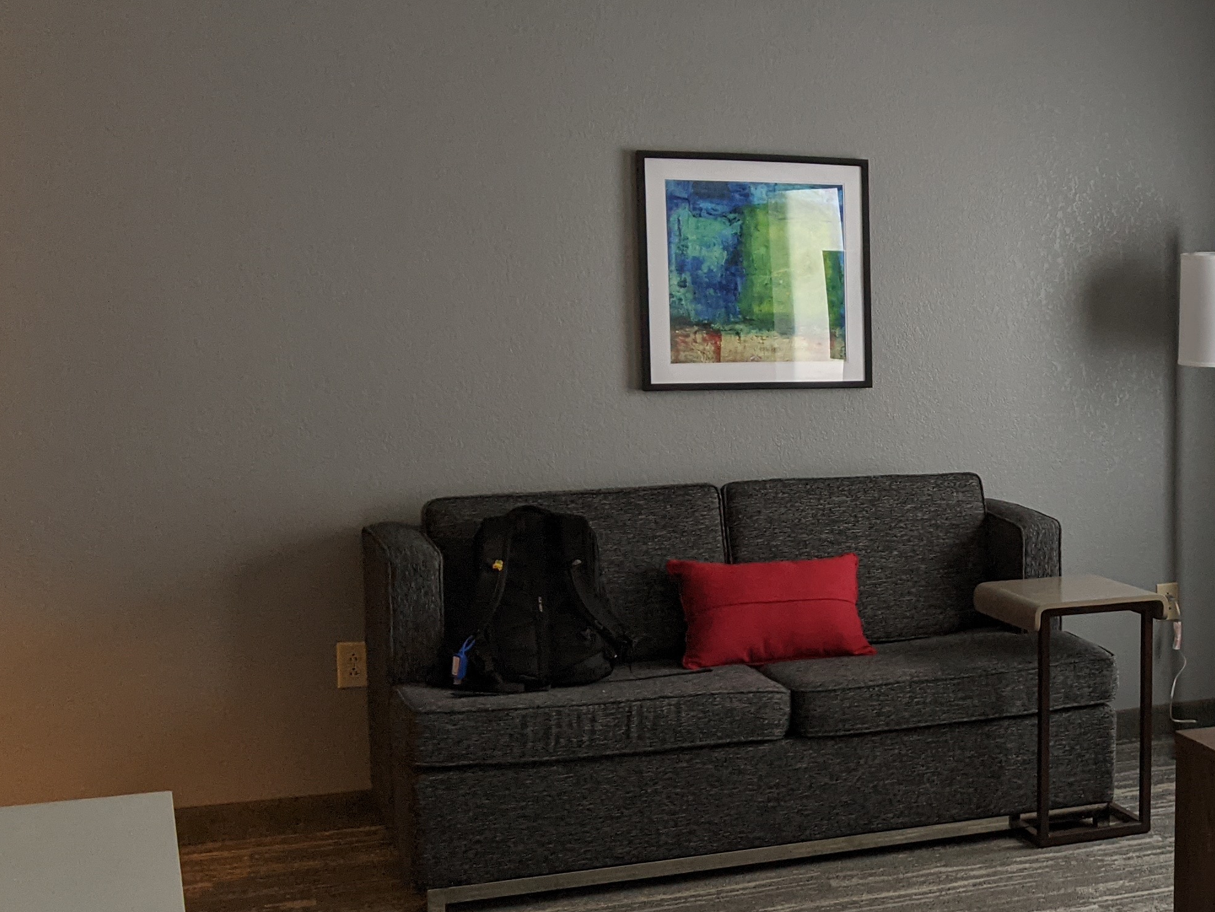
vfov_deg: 26.5
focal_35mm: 55
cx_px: 1155
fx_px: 1931
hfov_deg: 32.7
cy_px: 533
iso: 137
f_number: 1.8
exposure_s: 1/120
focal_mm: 4.44
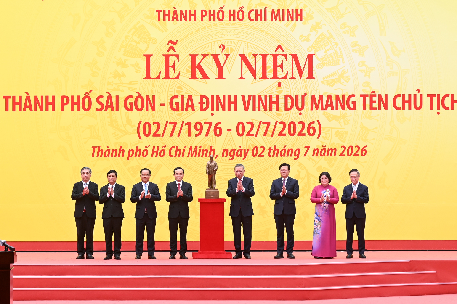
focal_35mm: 160
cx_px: 228
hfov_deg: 12.8
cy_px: 152
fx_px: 2030
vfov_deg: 8.6
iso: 280
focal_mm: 160
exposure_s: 1/250
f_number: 6.3
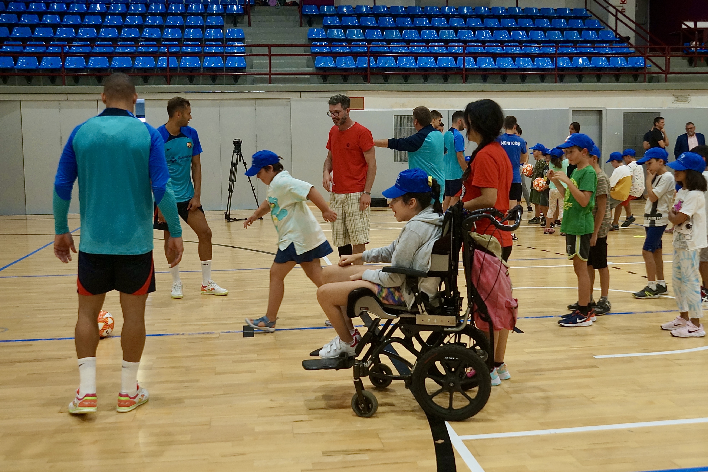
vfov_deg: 36.9
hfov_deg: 53.1
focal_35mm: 36
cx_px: 354
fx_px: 708
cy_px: 236
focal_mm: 24
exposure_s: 1/160
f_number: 4
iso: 800
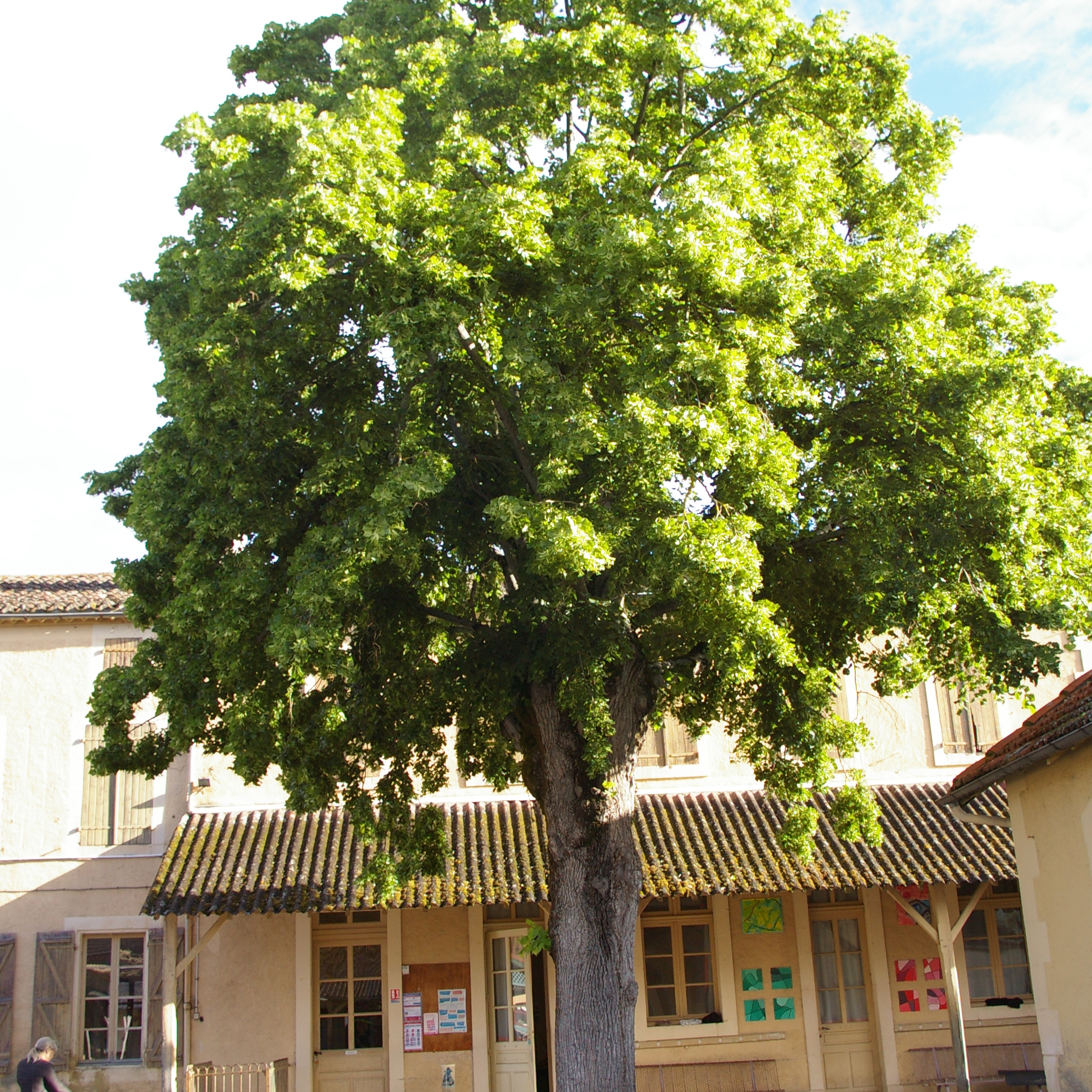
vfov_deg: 42.8
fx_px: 1392
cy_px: 578
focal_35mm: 39
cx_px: 548
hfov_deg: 42.8
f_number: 8
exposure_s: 1/180
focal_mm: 20
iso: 400
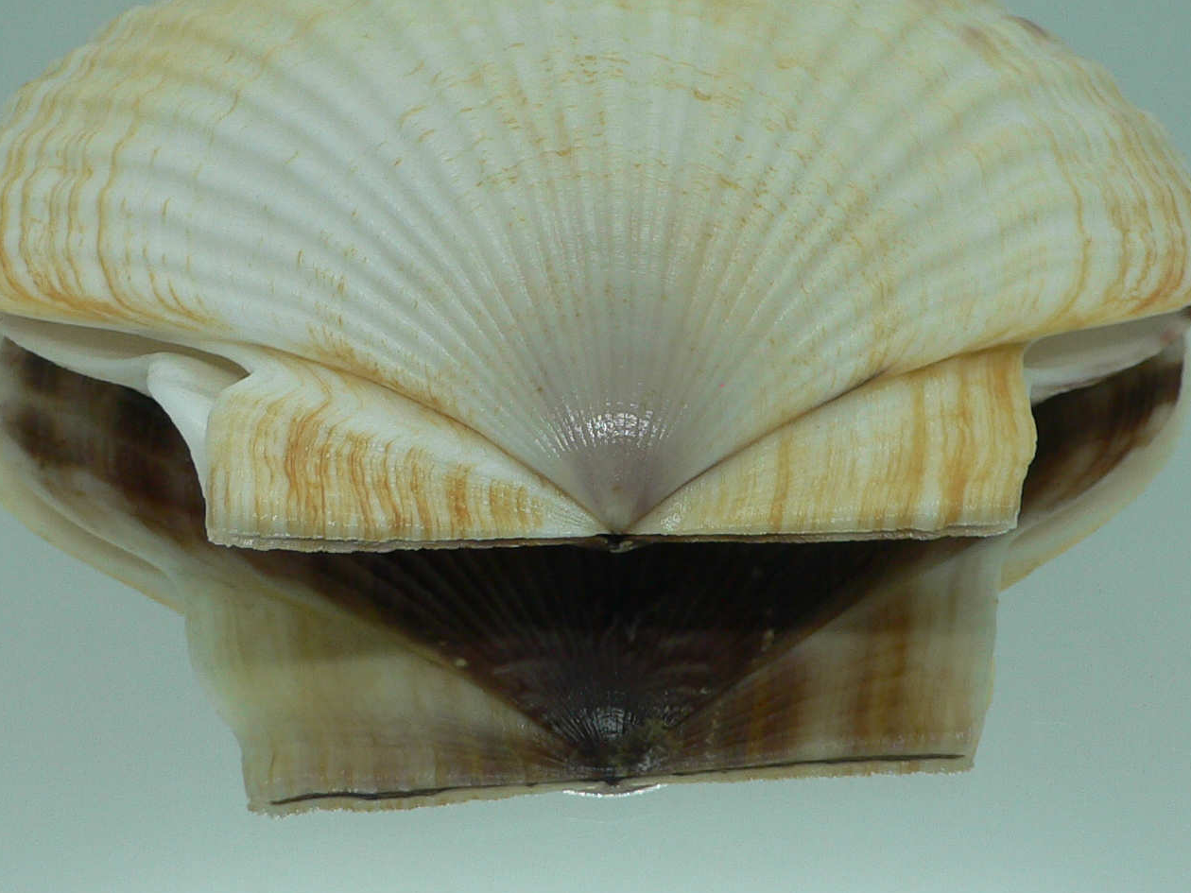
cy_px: 245
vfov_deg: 25.8
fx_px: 1927
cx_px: 615
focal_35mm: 56
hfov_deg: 34.3
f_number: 2.8
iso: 80
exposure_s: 1/60
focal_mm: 4.6
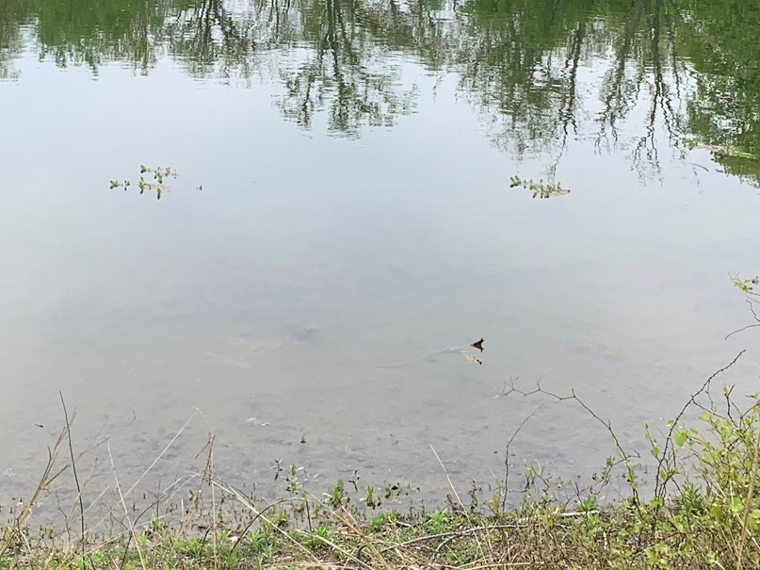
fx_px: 1449
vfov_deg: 21.3
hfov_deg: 29.1
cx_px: 218
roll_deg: -0.4
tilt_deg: -8.0
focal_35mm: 66
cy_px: -24
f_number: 1.8
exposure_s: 1/1043
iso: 25
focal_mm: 4.25
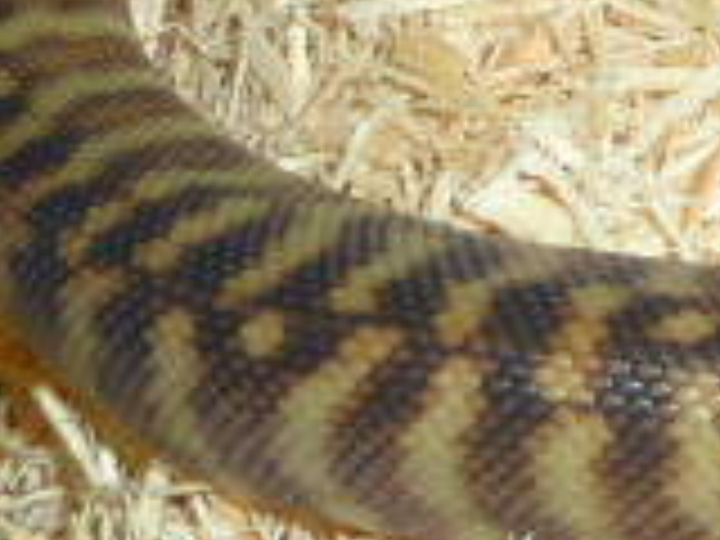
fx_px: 2995
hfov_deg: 13.2
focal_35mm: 144
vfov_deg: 9.9
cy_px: -333
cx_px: 932
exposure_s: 1/30
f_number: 4
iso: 100
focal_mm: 4.1
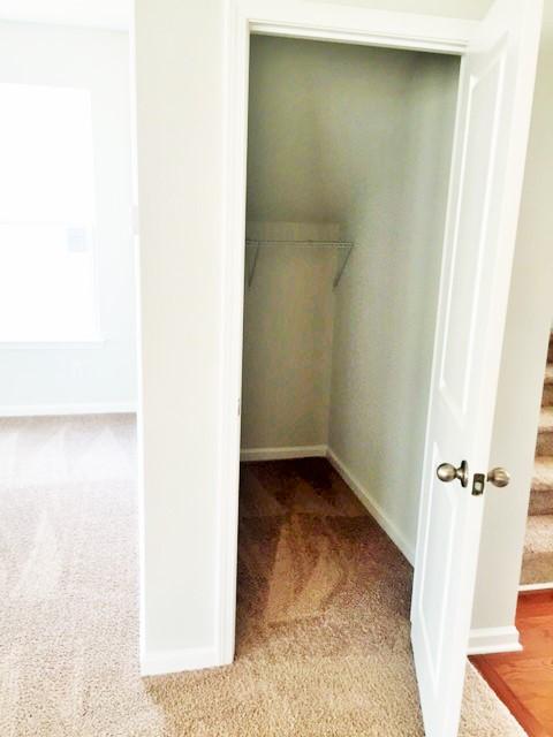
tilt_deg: -11.8
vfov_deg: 61.7
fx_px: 618
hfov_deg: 48.2
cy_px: 368
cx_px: 276
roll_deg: -1.5
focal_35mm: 29
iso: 32
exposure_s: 1/30
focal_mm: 4.15
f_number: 2.2
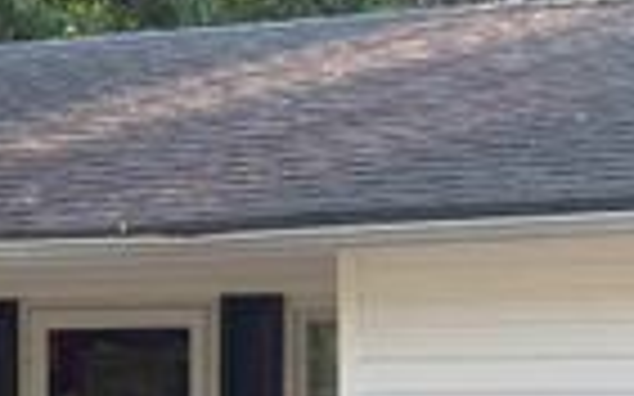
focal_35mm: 181
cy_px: 452
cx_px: 112
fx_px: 3126
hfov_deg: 11.5
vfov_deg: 7.2
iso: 50
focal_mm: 6.76
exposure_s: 1/130
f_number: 1.78
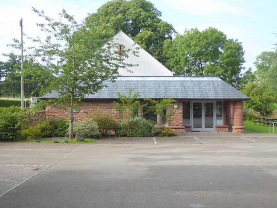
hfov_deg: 40.4
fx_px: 376
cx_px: 138
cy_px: 104
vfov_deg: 30.9
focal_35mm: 47
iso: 100
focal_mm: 8.4
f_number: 4
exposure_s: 1/250
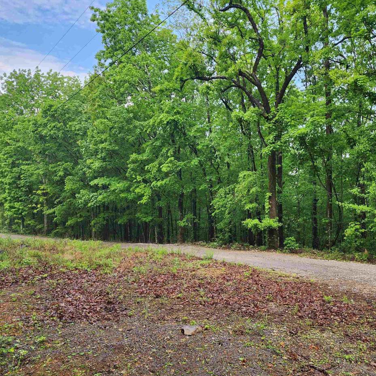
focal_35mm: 28
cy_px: 194
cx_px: 246
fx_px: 344
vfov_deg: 57.3
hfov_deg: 56.3
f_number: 1.8
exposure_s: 1/180
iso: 20
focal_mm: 6.4
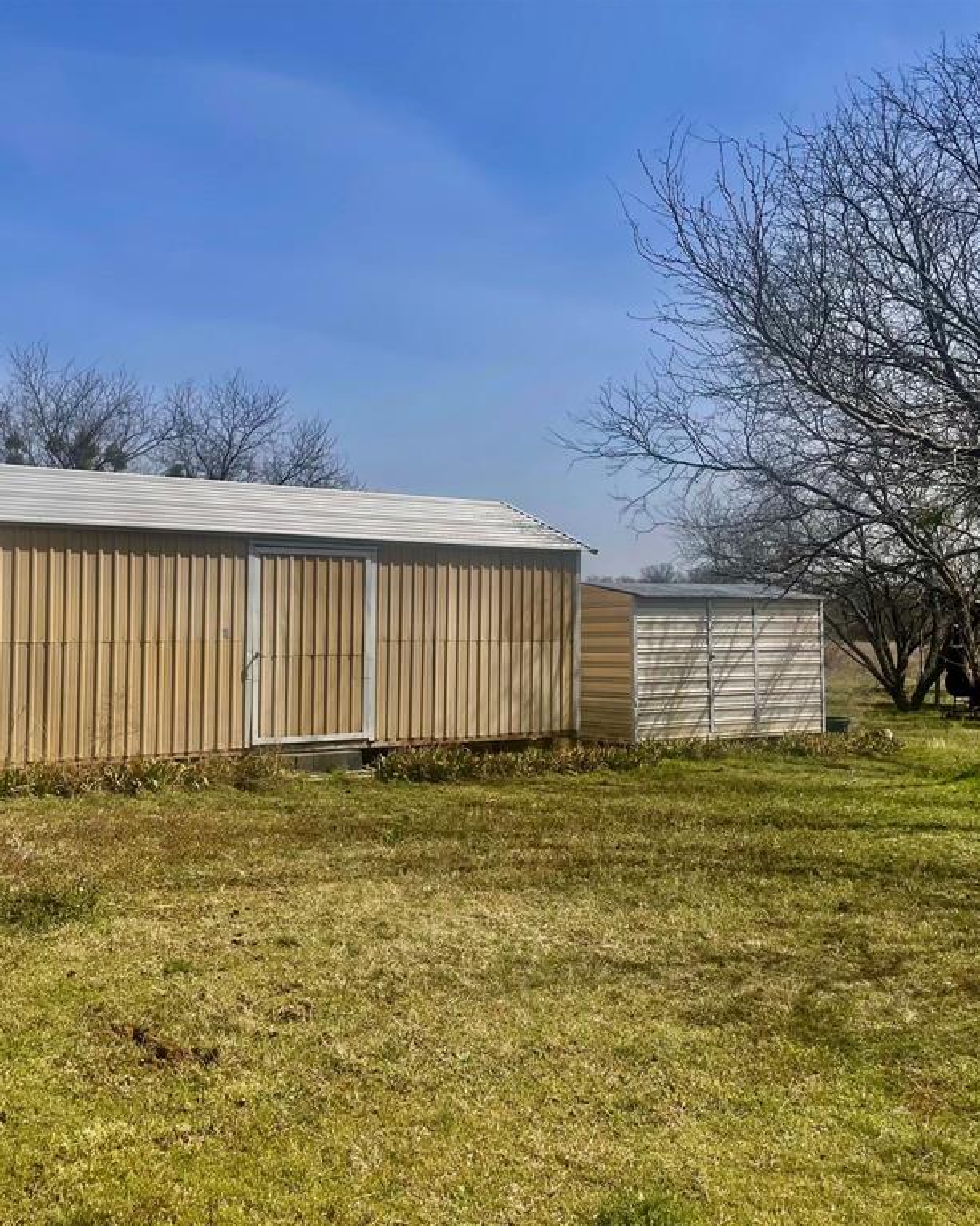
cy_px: 611
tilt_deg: +0.7
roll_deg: -0.3
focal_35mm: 34
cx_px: 435
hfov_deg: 43.3
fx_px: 1233
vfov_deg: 52.8
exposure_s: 1/4292
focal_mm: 4.2
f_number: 1.6
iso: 32
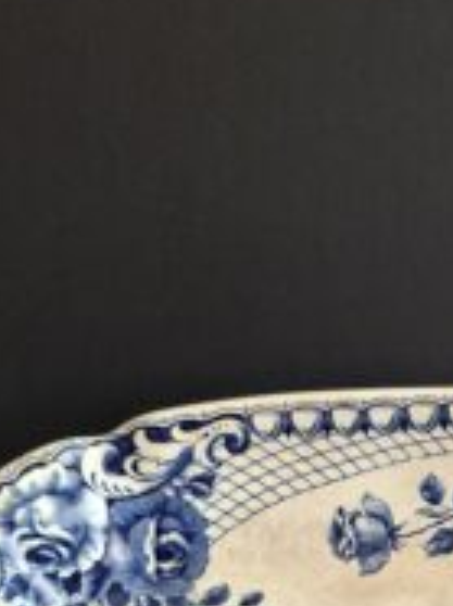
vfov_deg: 25.7
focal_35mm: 66
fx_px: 1154
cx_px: 417
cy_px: 767
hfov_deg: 21.6
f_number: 1.8
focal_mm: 5.54
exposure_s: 1/100
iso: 64
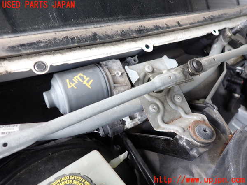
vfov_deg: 54.9
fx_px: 178
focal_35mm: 25
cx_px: 124
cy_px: 92
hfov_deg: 69.4
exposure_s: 1/60
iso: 125
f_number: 2
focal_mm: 4.5
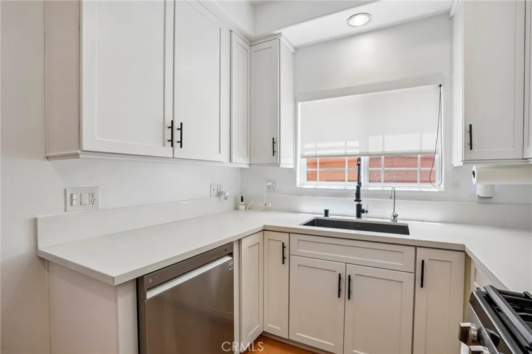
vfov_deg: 73.7
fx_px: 236
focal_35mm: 16
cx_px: 266
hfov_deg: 96.8
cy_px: 177
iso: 400
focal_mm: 16
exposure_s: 1/60
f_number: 8
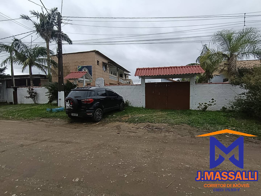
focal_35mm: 16
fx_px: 121
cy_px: 98
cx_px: 130
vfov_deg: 78.1
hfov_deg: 94.5
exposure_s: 1/615
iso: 52
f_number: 2.2
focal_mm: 1.65
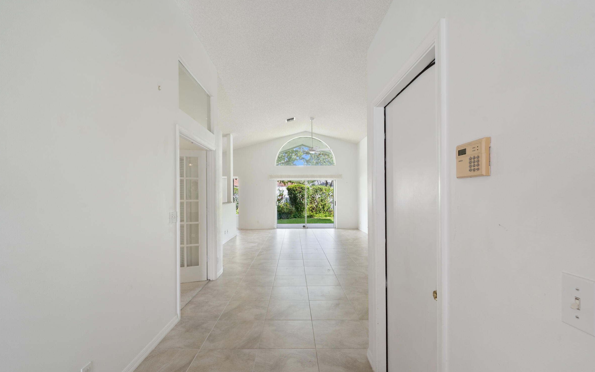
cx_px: 294
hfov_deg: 101.5
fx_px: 243
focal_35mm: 15
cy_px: 198
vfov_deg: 74.7
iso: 250
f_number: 9
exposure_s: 1/15
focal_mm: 14
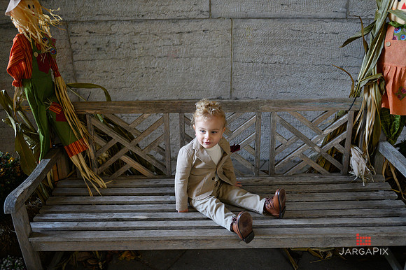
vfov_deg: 41.1
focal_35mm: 32
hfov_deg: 58.7
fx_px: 361
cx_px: 203
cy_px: 135
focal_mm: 32
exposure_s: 1/500
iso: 2000
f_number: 3.2
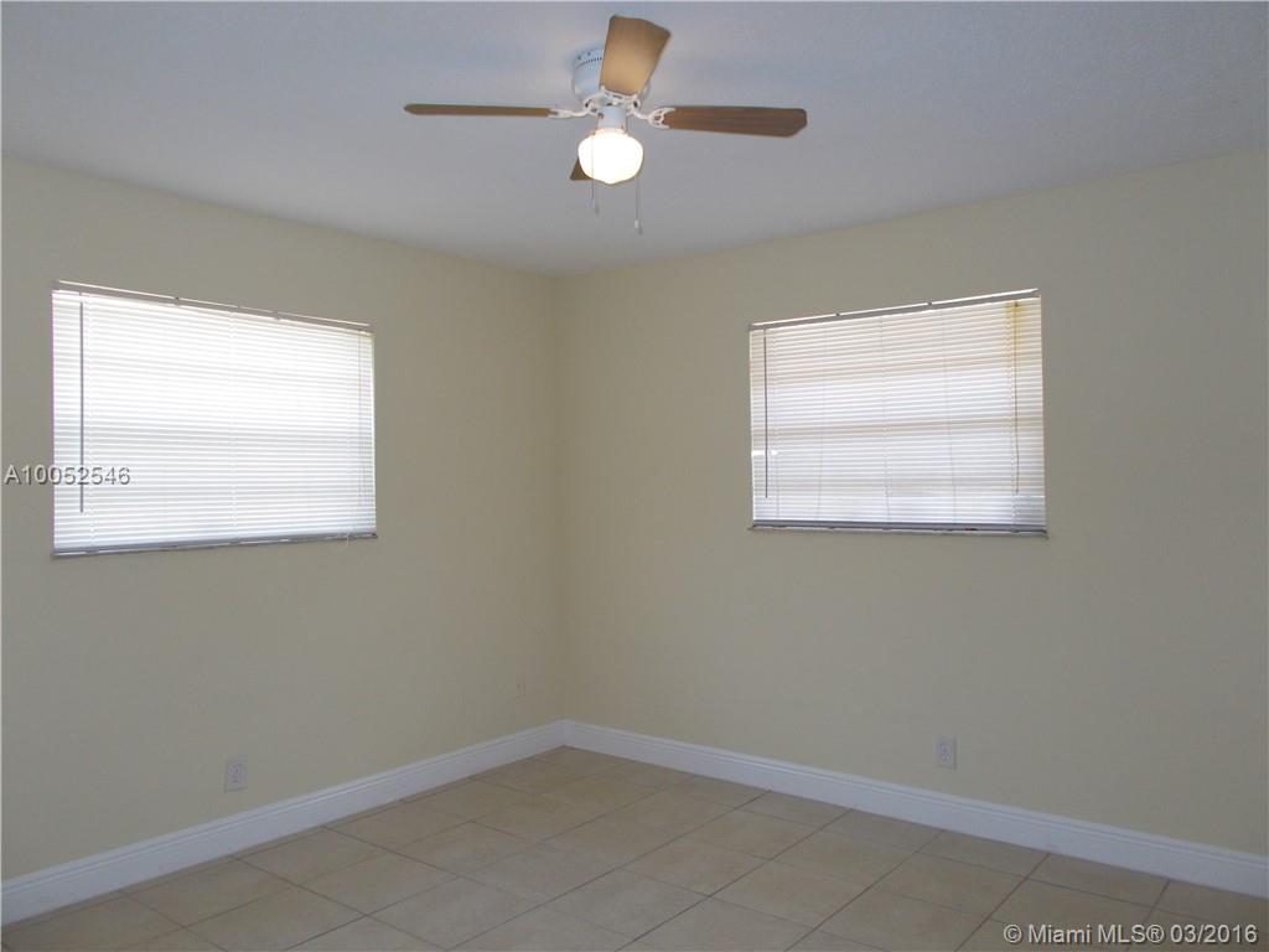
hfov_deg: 67.3
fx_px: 953
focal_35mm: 26
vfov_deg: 53.1
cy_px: 476
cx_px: 634
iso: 80
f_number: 3.2
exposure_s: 1/40
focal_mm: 4.6
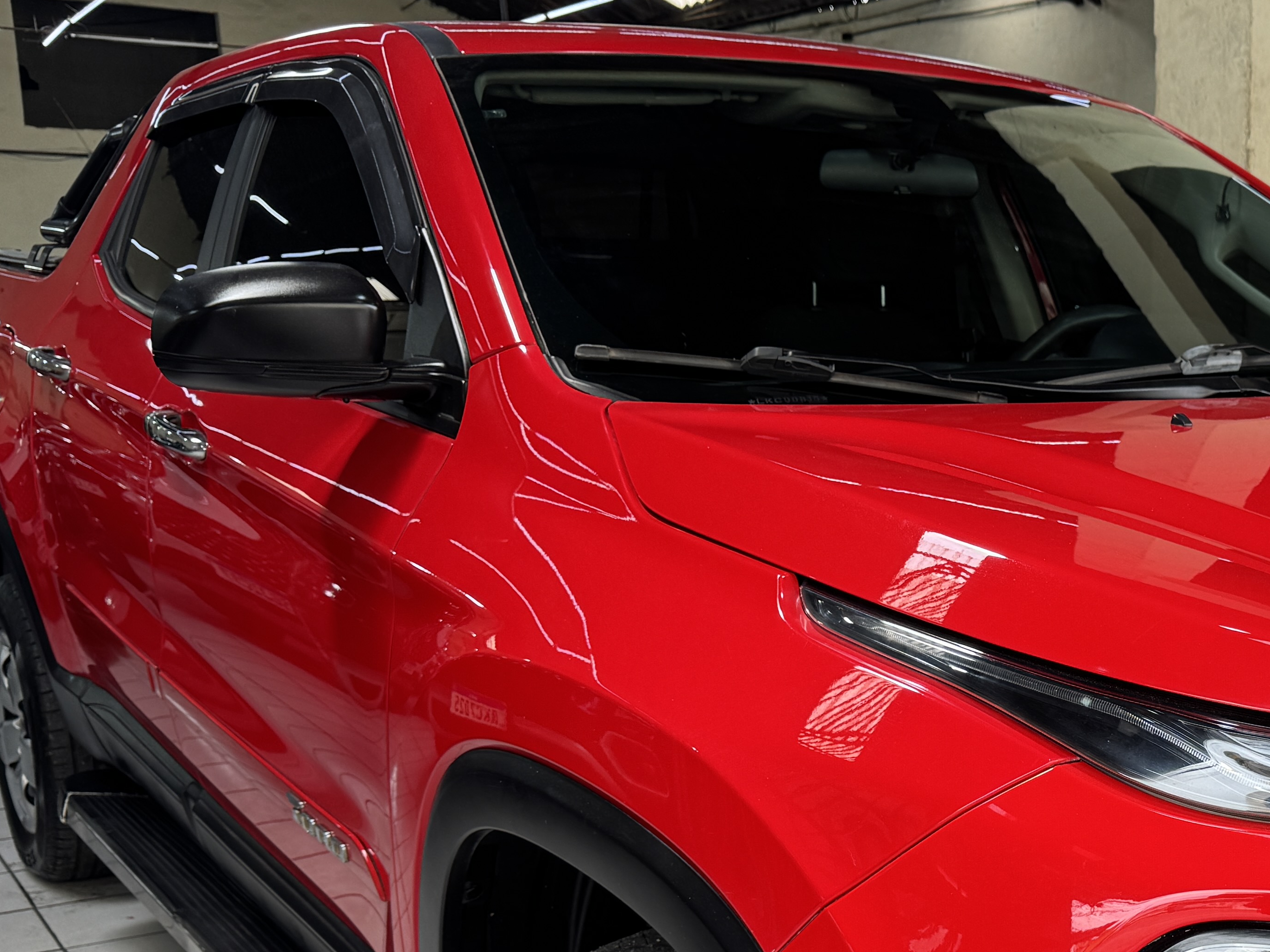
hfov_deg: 36.1
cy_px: 745
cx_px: 1122
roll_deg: +1.0
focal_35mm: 50
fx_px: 1834
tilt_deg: -11.9
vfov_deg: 28.6
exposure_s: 1/289
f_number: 1.78
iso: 80
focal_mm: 6.76
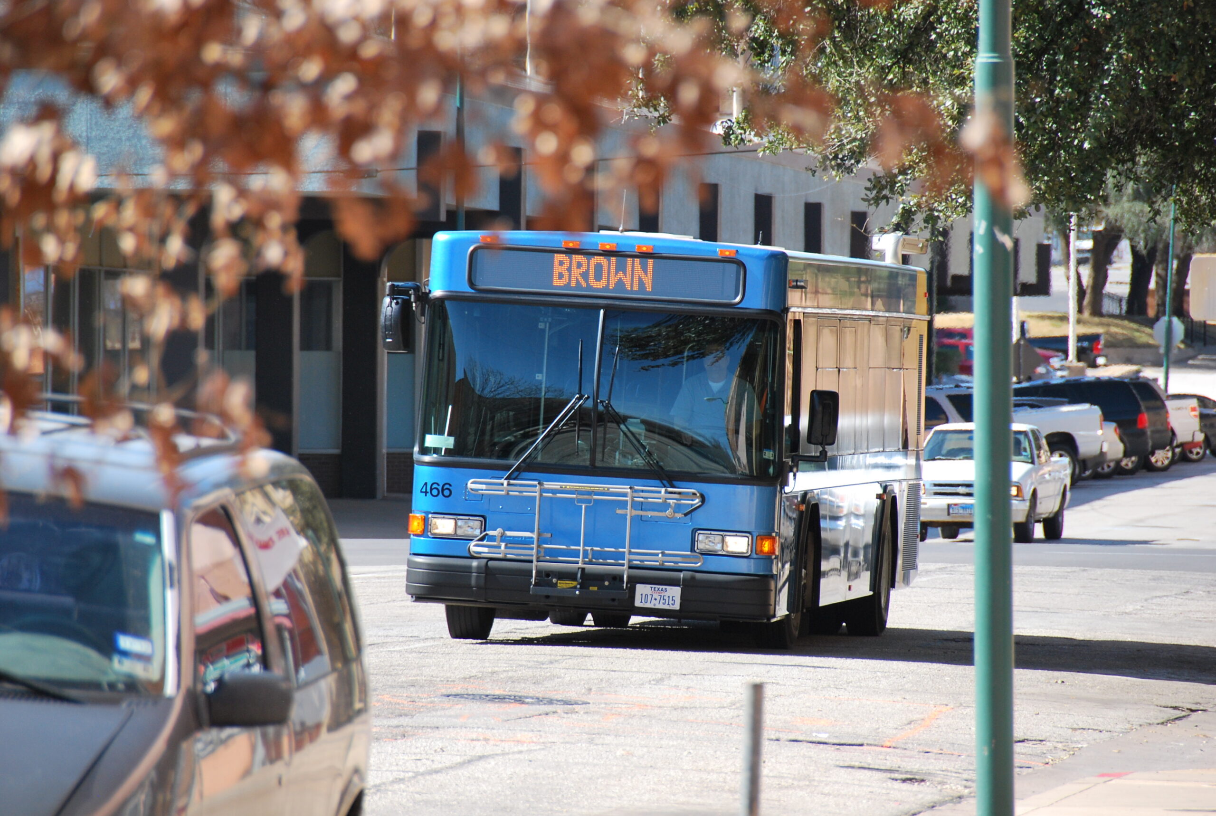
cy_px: 408
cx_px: 608
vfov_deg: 4.6
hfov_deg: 6.9
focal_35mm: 300
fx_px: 10153
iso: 360
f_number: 5.6
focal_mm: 200
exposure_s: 1/500
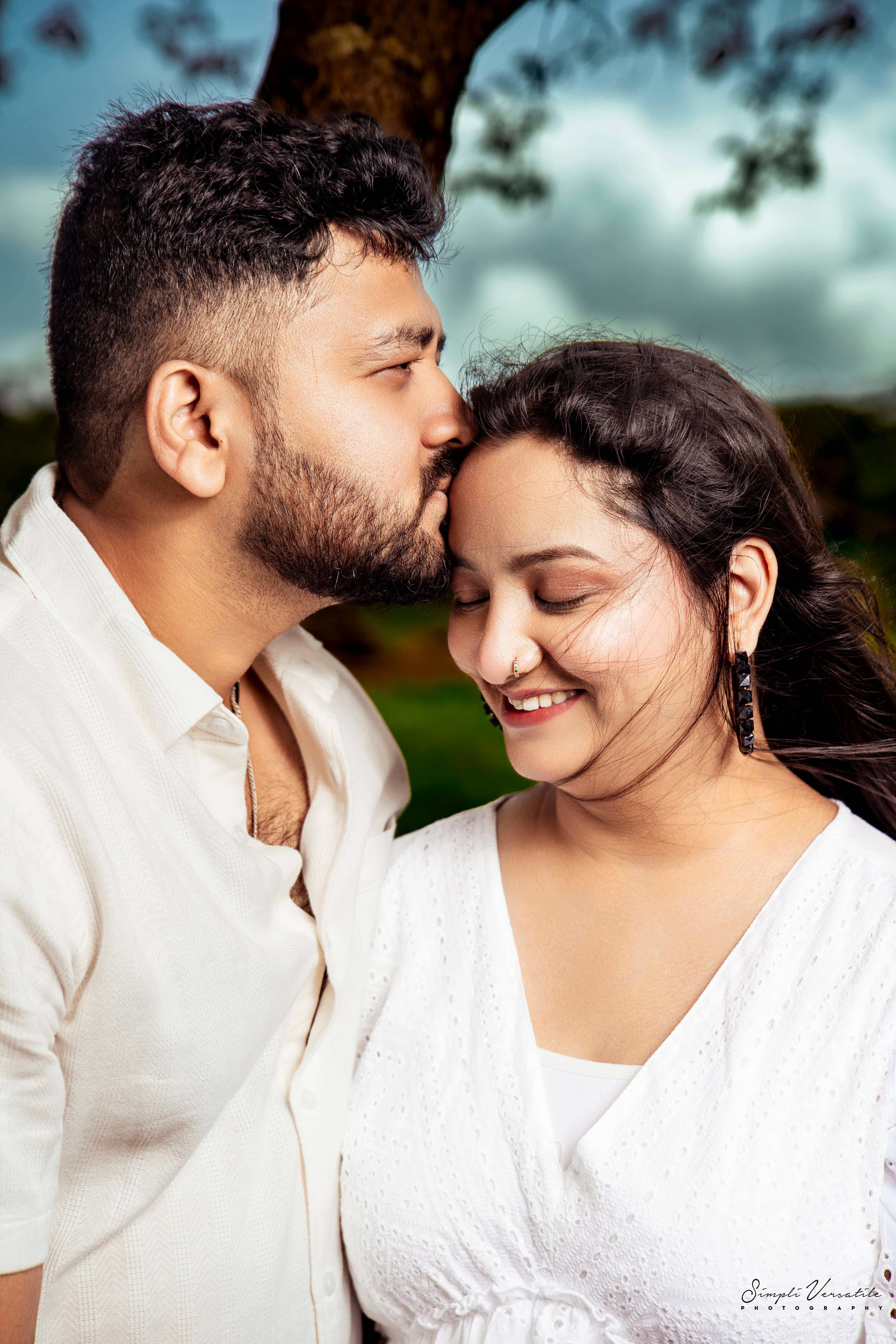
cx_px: 448
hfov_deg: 21.6
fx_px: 2352
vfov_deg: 31.9
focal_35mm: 63
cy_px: 672
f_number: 5
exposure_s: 1/1000
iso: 100
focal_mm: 63
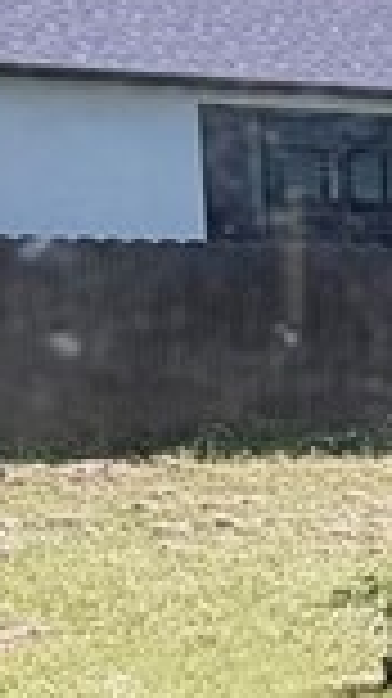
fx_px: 1869
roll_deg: -2.9
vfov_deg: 21.0
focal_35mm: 101
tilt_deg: -7.4
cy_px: 509
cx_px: 1527
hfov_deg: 8.0
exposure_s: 1/502
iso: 40
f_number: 2.2
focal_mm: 2.22
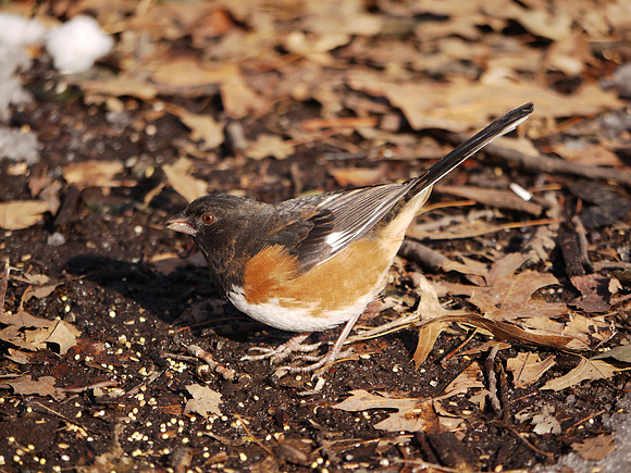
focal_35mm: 410
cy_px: 236
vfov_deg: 3.6
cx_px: 316
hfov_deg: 4.8
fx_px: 7474
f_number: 5
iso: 125
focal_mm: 205
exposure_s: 1/400
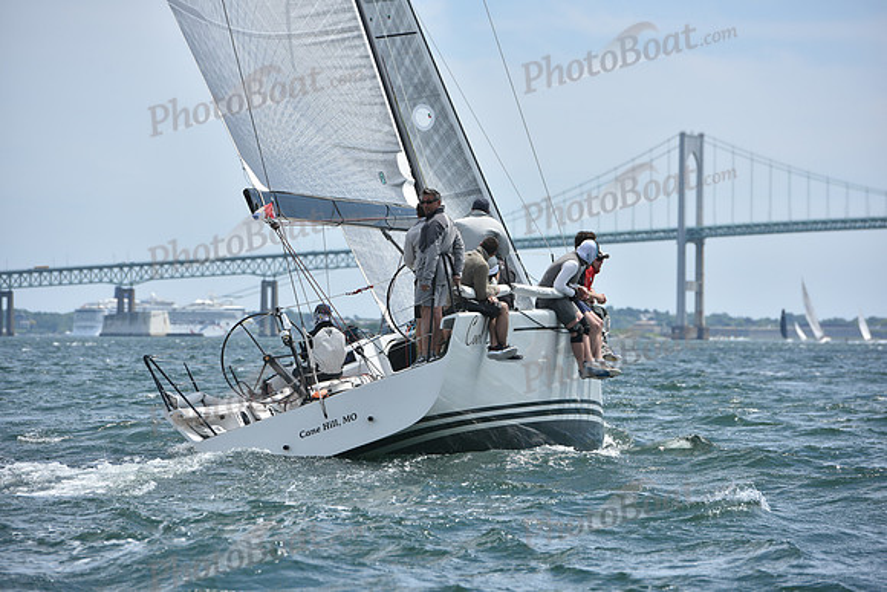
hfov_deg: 10.3
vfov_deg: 6.9
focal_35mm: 200
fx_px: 4929
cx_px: 444
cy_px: 296
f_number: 6.3
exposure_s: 1/1250
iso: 250
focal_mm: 200
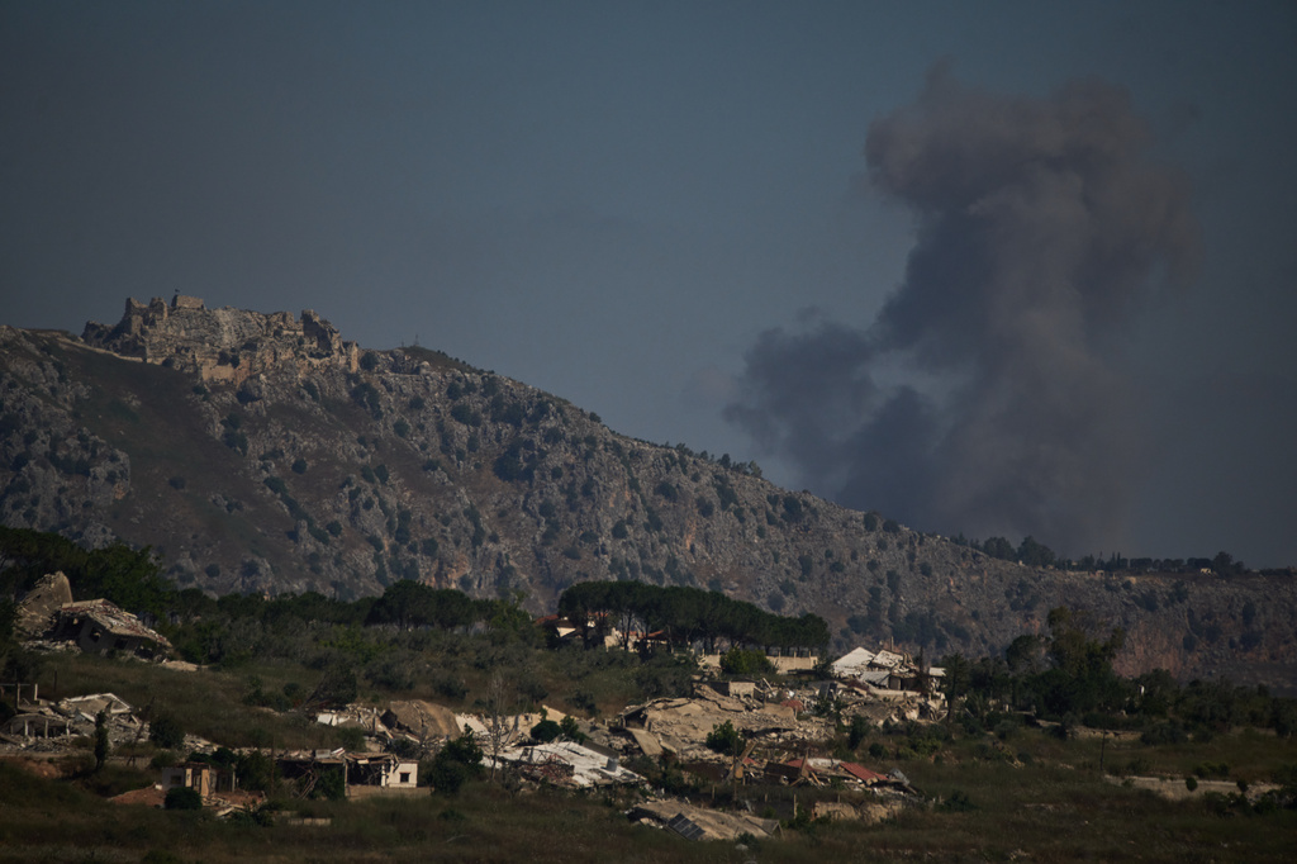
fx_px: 13865
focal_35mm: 385
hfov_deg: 5.4
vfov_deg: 3.6
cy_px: 432
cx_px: 648
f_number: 5.6
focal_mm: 385
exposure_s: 1/12800
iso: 500
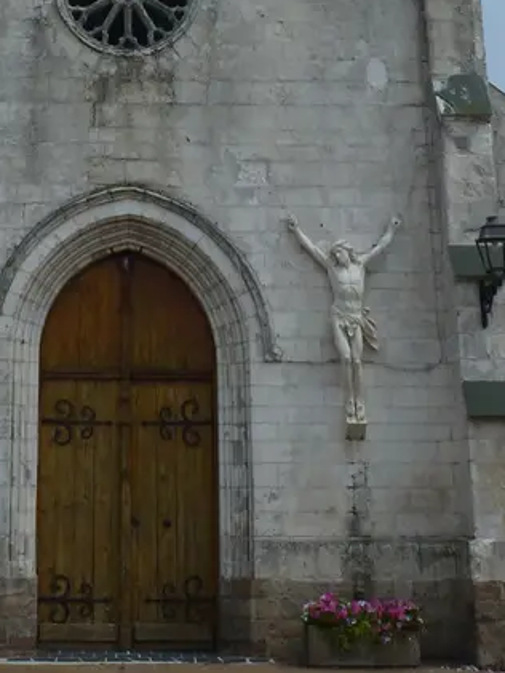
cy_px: -161
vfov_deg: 21.8
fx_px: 1594
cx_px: 96
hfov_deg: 17.8
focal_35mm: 82
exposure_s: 1/2000
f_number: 4
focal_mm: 4.7
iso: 100
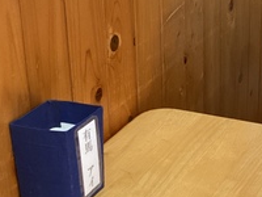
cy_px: 89
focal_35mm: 93
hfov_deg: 19.2
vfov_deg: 15.9
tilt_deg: -24.6
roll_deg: -5.8
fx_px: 704
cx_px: 358
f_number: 2.4
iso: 250
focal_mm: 3.3
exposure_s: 1/60
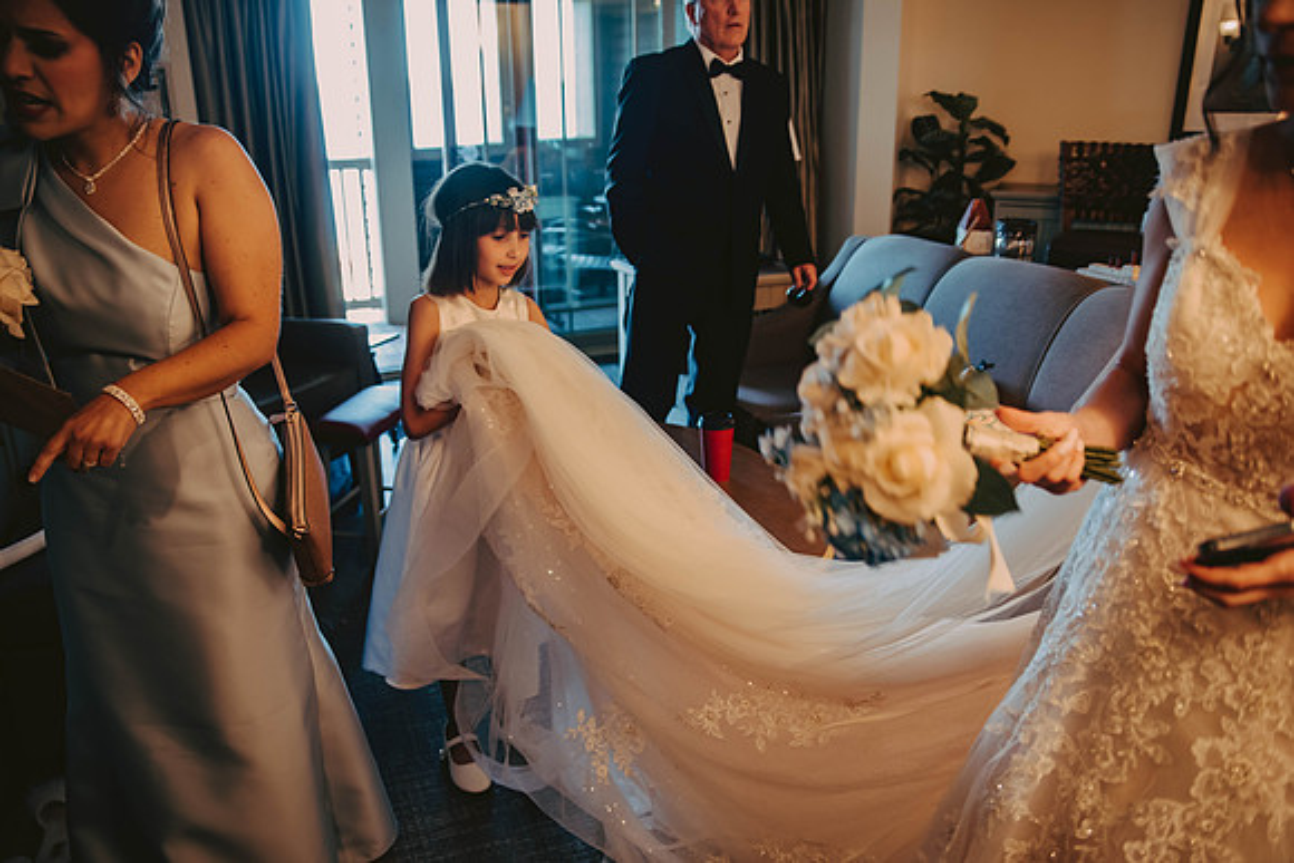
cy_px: 432
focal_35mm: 28
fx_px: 1007
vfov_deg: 46.4
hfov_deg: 65.5
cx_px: 647
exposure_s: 1/80
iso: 800
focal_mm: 28
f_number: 2.8
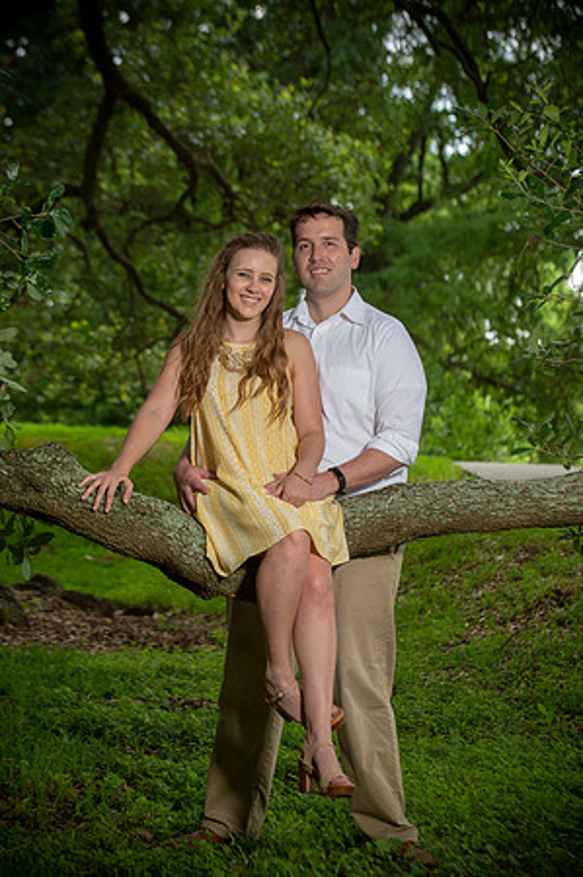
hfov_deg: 14.8
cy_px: 438
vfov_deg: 22.2
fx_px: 2240
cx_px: 292
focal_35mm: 92
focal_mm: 92
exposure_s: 1/125
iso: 250
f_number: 5.6
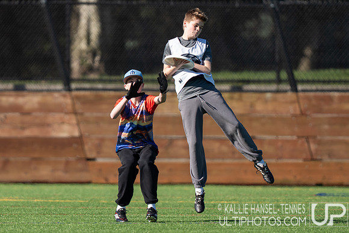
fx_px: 8075
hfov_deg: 2.5
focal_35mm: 833
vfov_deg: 1.7
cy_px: 102
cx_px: 117
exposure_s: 1/2000
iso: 200
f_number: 2.8
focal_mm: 400
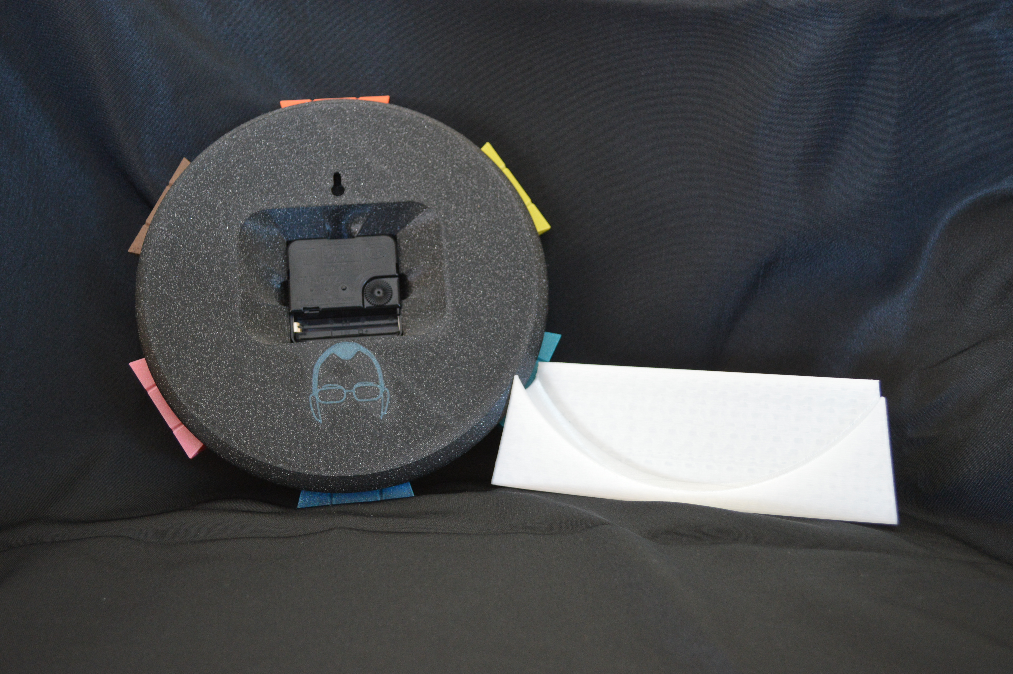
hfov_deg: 46.4
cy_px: 337
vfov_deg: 31.8
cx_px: 506
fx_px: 1181
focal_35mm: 42
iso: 800
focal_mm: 28
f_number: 4.5
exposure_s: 1/15
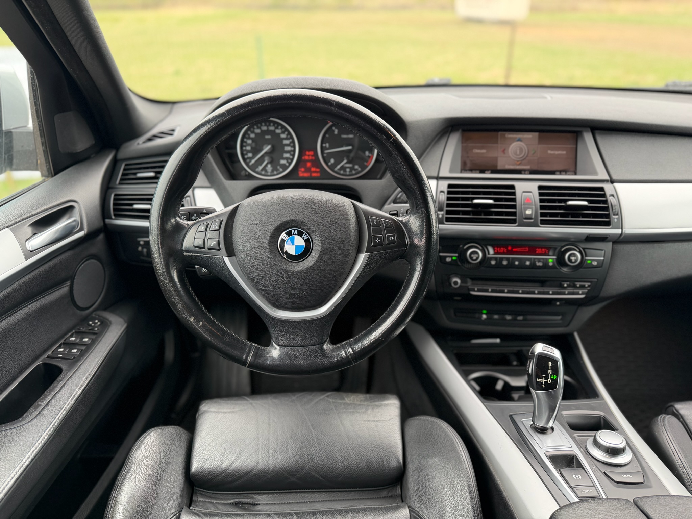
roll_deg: +0.3
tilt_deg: -29.3
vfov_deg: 56.8
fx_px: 480
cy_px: 260
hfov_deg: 71.6
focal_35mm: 24
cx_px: 346
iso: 160
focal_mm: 6.76
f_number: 1.78
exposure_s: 1/138
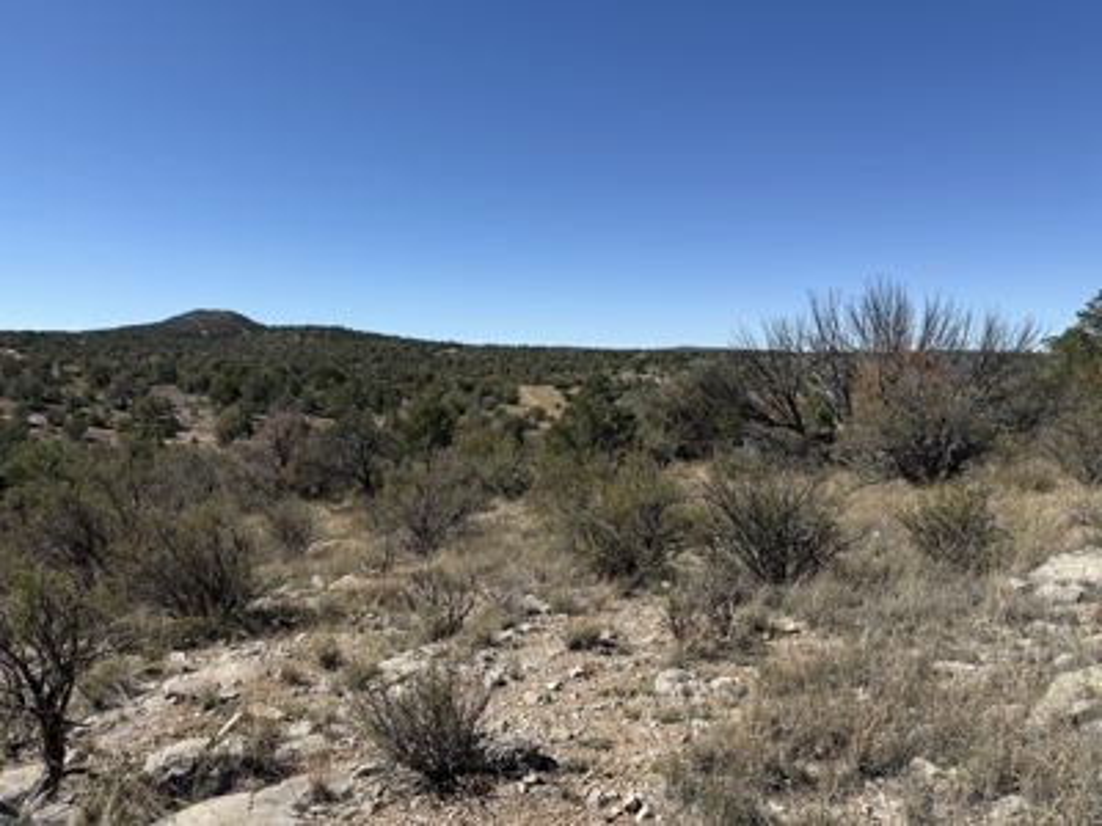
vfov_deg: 56.8
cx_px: 551
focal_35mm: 24
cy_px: 413
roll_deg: -0.5
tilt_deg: -3.4
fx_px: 764
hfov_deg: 71.6
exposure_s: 1/4975
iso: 80
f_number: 1.78
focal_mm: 6.76
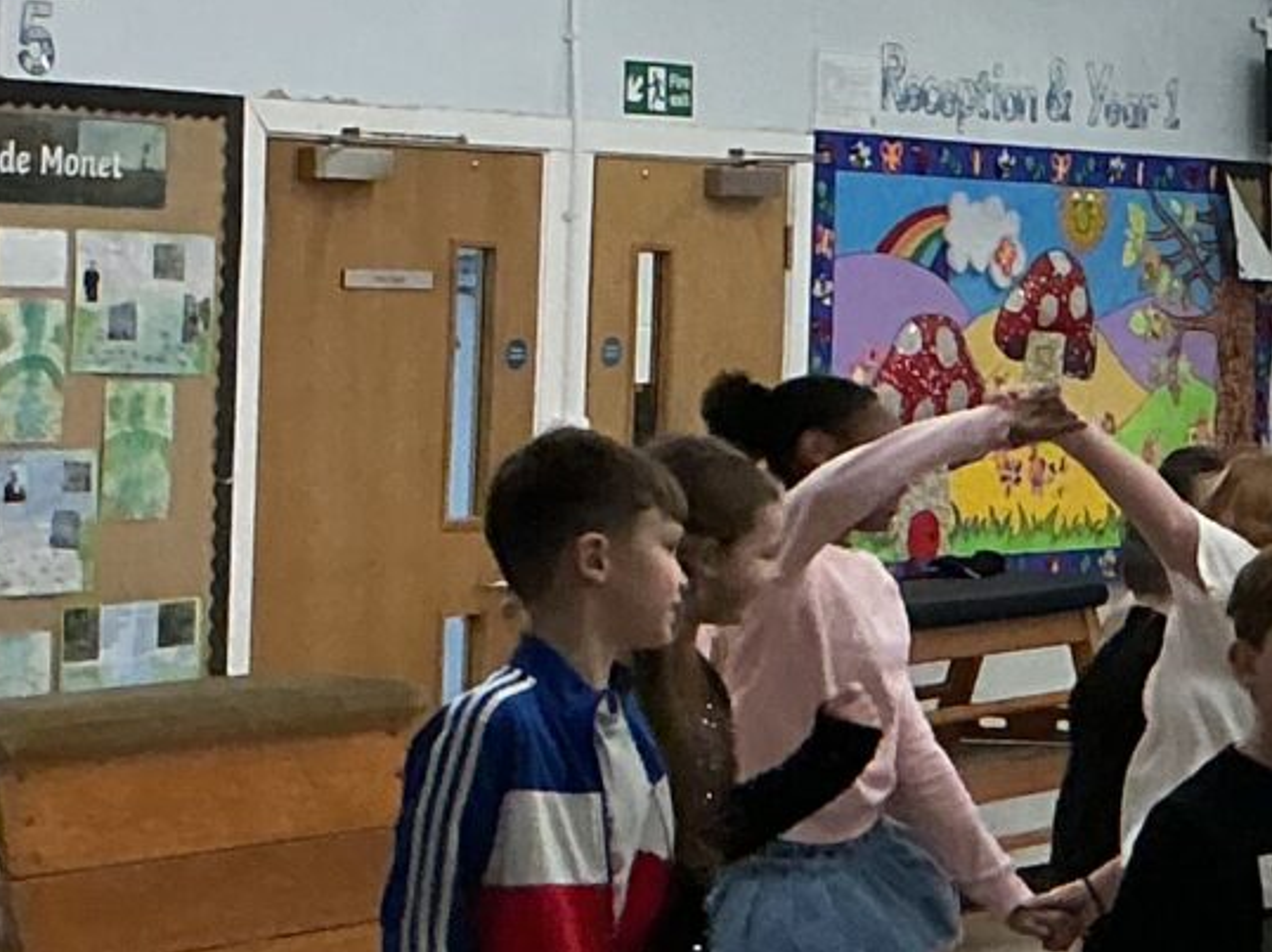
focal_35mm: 138
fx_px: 5069
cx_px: 2220
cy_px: 241
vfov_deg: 10.7
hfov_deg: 13.1
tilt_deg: +0.3
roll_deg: -1.3
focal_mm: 3
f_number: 1.8
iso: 64
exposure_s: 1/100
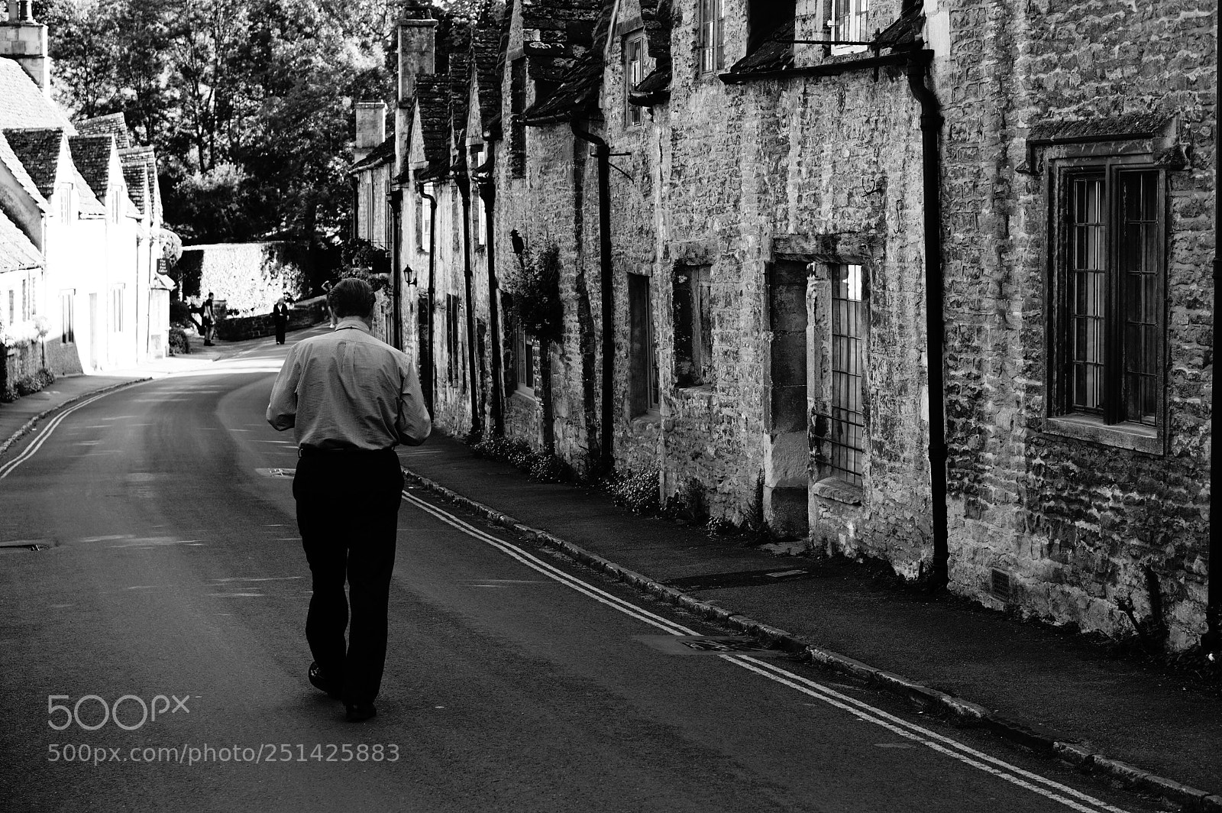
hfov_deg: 27.0
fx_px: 2544
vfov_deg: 18.2
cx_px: 611
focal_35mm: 75
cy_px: 406
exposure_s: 1/160
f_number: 4
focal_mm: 50
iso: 100
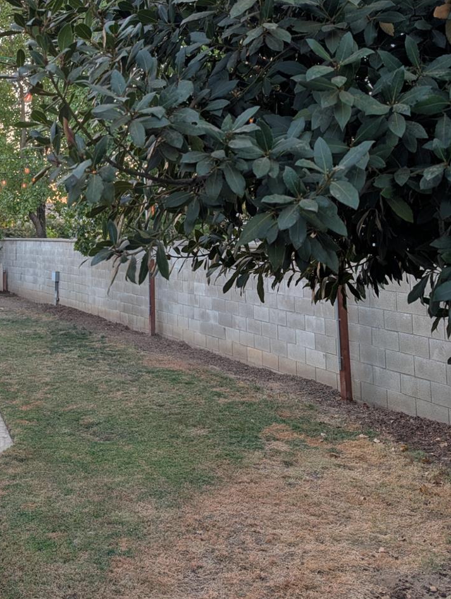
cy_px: 136
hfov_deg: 36.7
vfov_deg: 46.8
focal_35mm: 38
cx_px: 100
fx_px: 658
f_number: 1.68
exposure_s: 1/2320
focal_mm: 6.9
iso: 19
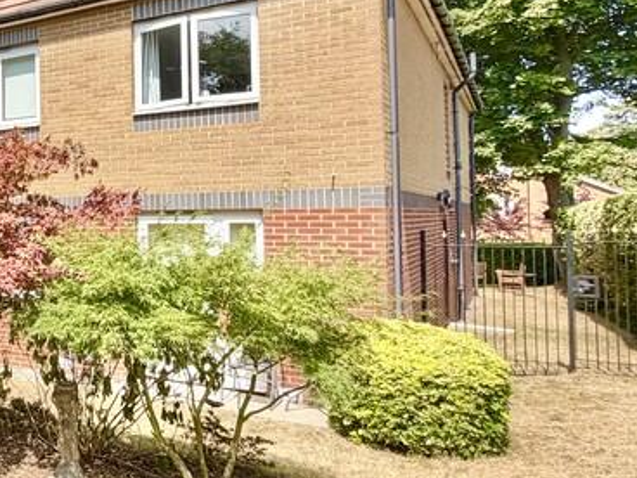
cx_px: -208
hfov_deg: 33.5
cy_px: 201
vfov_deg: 36.7
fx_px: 718
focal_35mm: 39
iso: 32
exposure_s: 1/770
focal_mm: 2.22
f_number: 2.2
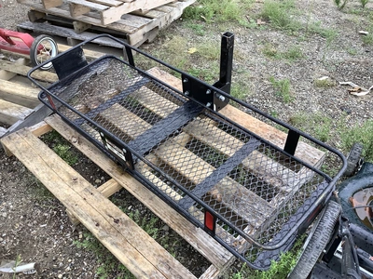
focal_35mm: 31
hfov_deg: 58.4
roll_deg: -0.7
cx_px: 186
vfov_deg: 45.4
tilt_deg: -38.4
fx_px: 334
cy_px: 140
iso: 50
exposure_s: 1/120
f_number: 2.4
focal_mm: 3.3
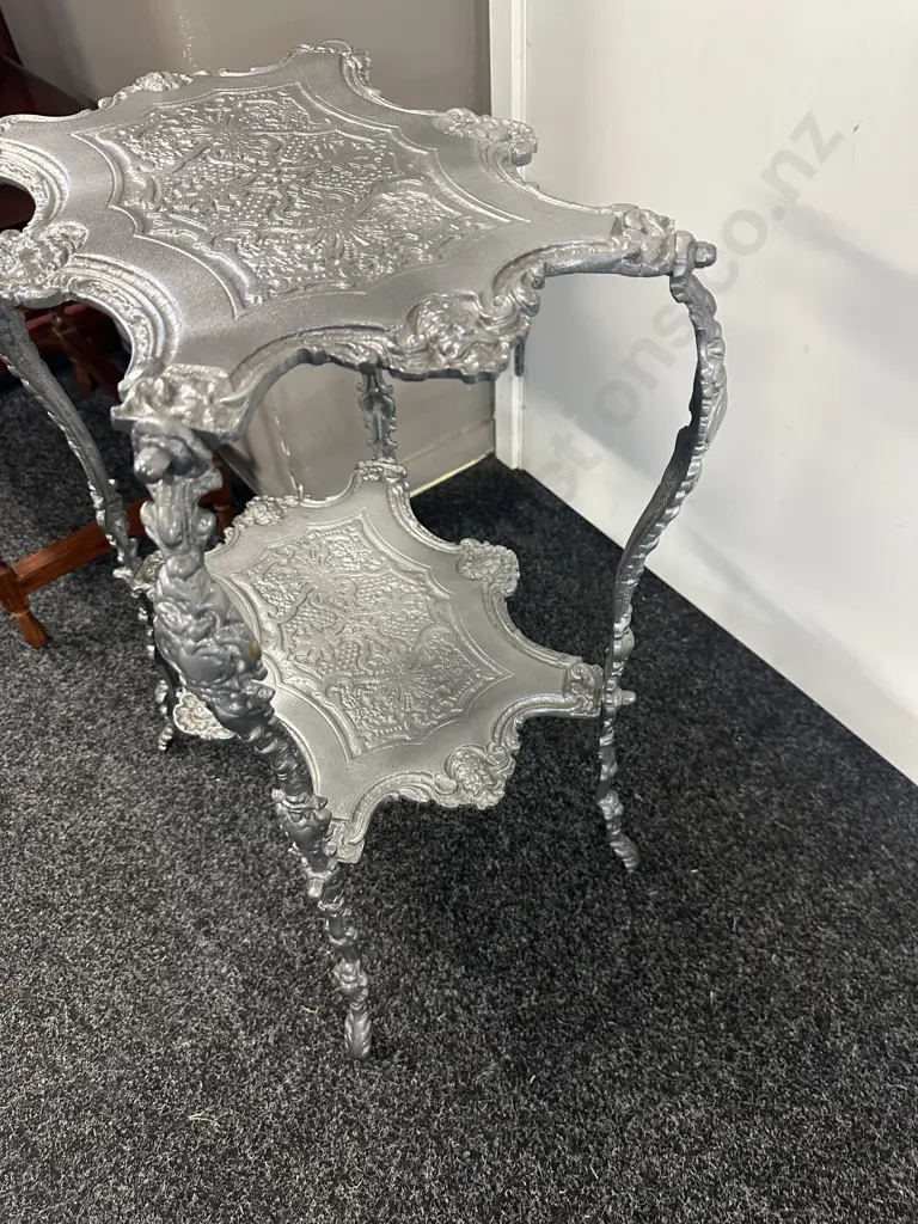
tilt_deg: -48.7
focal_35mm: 24
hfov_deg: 56.8
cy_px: 612
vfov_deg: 71.6
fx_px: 849
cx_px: 459
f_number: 1.78
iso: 400
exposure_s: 1/50
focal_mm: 6.86
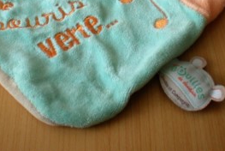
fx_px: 488
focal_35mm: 78
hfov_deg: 25.9
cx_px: 93
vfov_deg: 16.6
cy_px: -40
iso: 108
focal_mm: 6.3
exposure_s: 1/59.7
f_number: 3.1
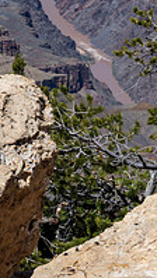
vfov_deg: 10.0
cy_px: 30
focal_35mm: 214
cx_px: 111
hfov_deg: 5.7
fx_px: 1583
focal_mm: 70
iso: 180
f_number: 20
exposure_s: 1/160
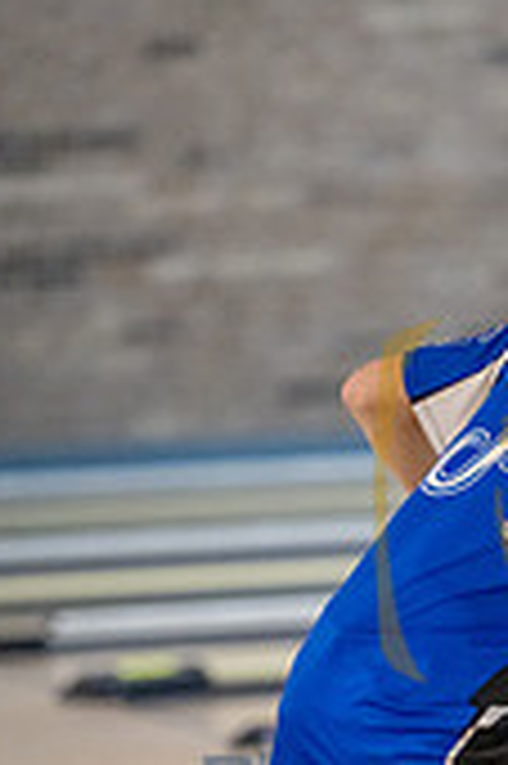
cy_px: 567
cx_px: 611
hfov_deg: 3.0
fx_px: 9819
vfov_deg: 4.5
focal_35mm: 463
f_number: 2.8
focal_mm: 175
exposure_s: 1/800
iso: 4000
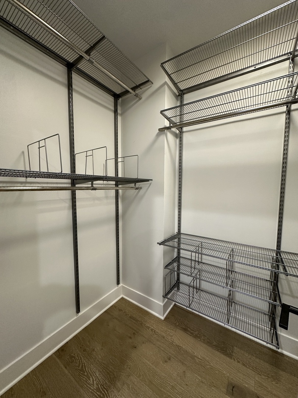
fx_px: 161
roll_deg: -2.0
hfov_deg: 85.7
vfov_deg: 102.1
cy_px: 199
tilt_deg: -1.8
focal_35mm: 14
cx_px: 149
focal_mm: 2.22
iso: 200
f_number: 2.2
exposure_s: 1/60
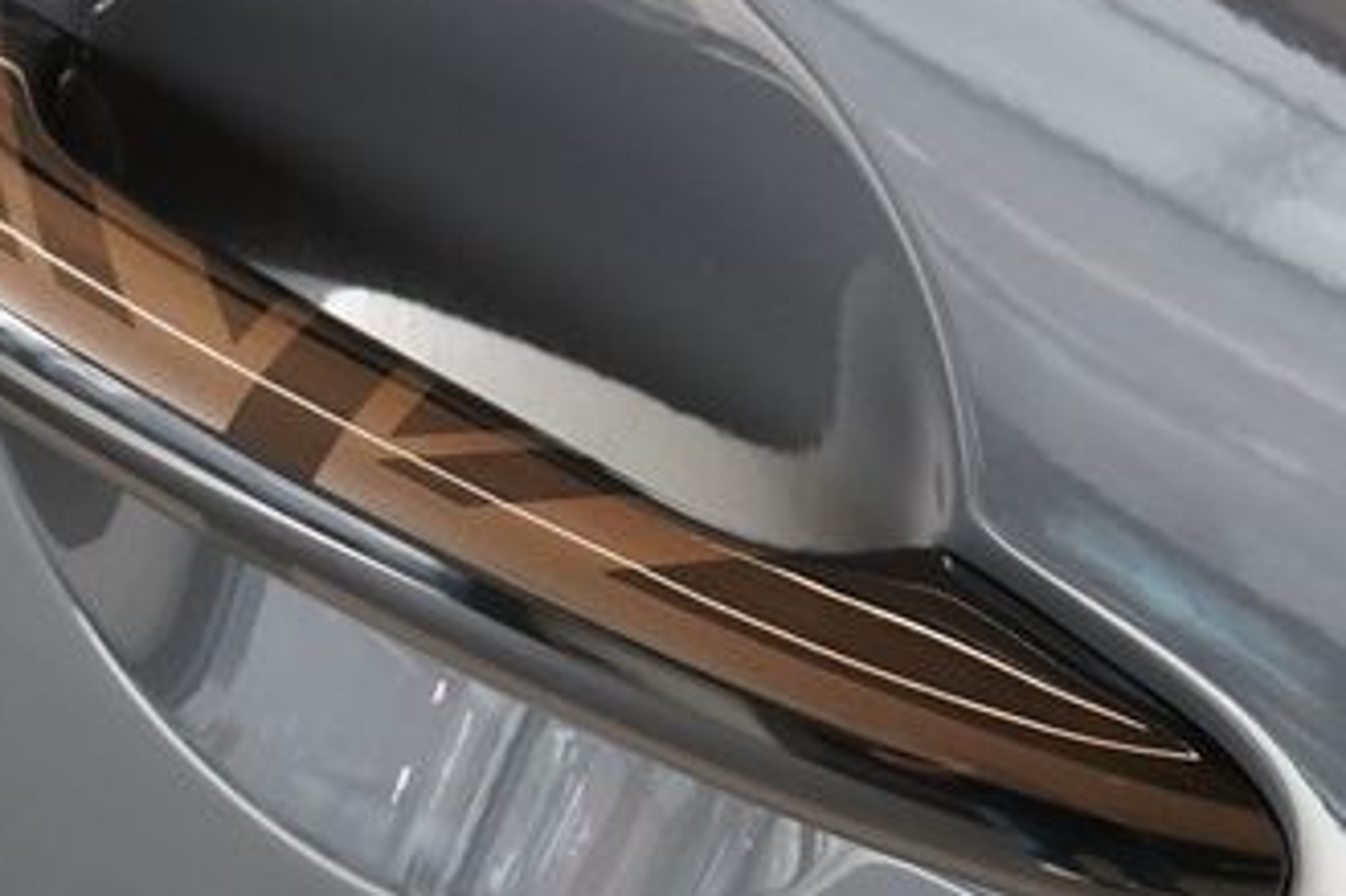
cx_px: 495
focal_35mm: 193
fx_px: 7212
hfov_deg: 10.7
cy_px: 354
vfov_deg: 7.1
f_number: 5.6
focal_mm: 62
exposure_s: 1/160
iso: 4000
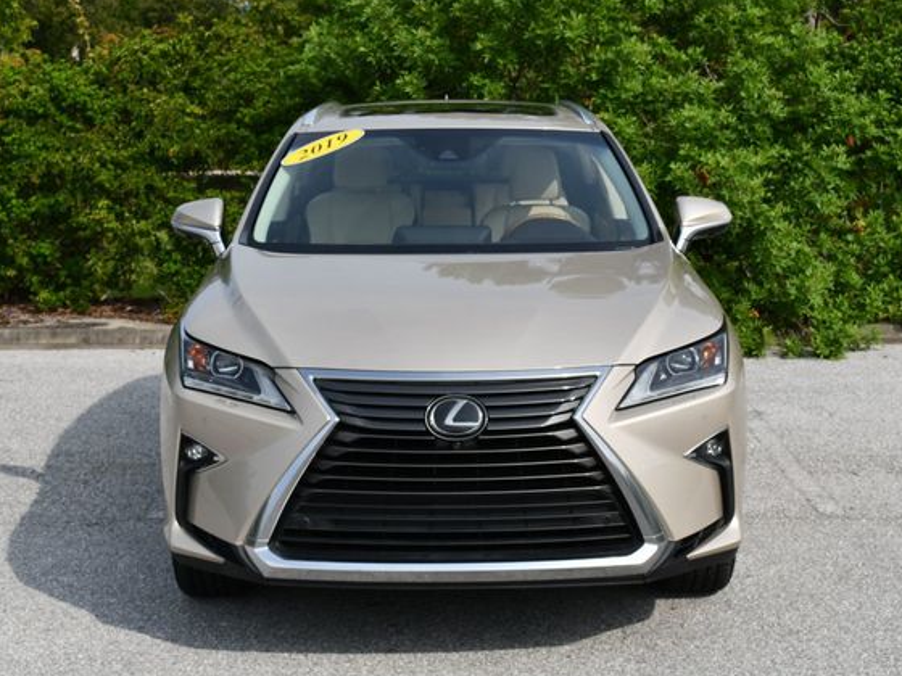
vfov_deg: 22.3
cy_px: 340
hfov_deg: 29.4
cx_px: 451
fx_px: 1720
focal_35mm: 66
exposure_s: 1/250
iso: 110
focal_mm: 30
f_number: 8
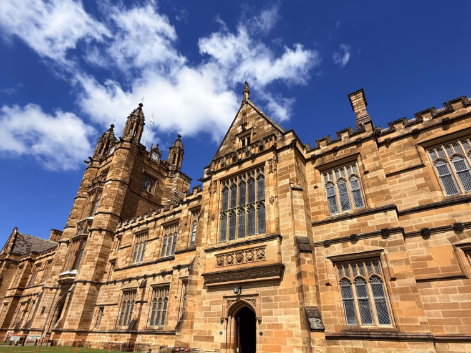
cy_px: 210
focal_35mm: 19
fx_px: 258
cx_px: 239
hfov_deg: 84.7
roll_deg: -1.4
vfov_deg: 68.1
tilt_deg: +28.1
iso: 50
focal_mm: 2.22
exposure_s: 1/3289
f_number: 2.2
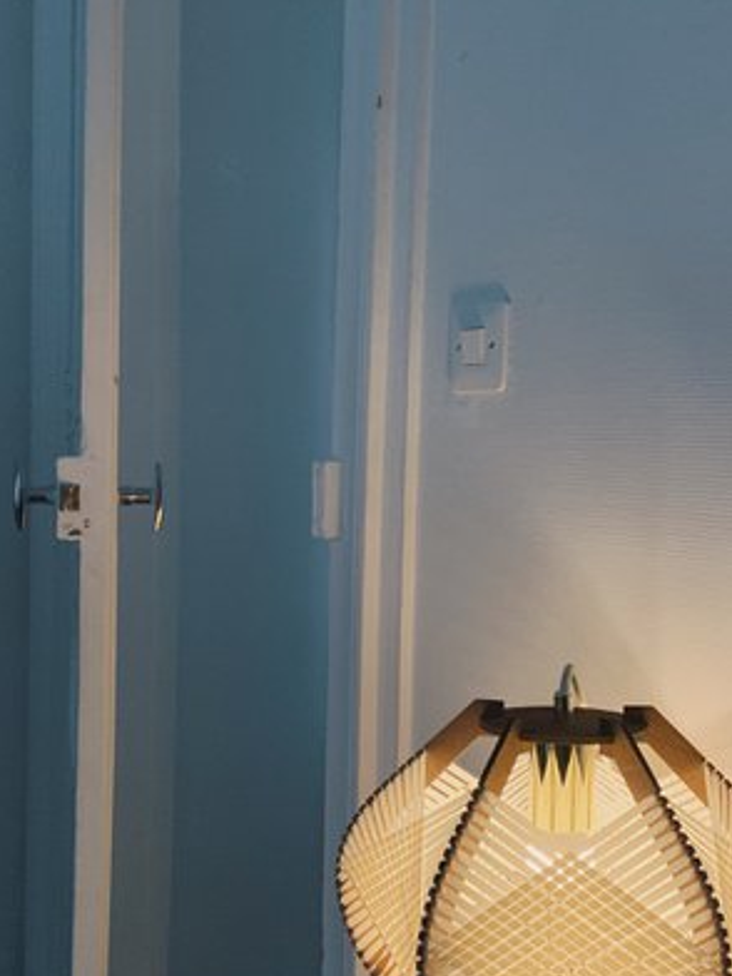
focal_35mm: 53
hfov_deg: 27.5
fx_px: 1494
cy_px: 528
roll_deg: -1.4
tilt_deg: -2.0
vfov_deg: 36.1
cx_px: 378
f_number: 1.8
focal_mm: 4.25
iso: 64
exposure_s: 1/121
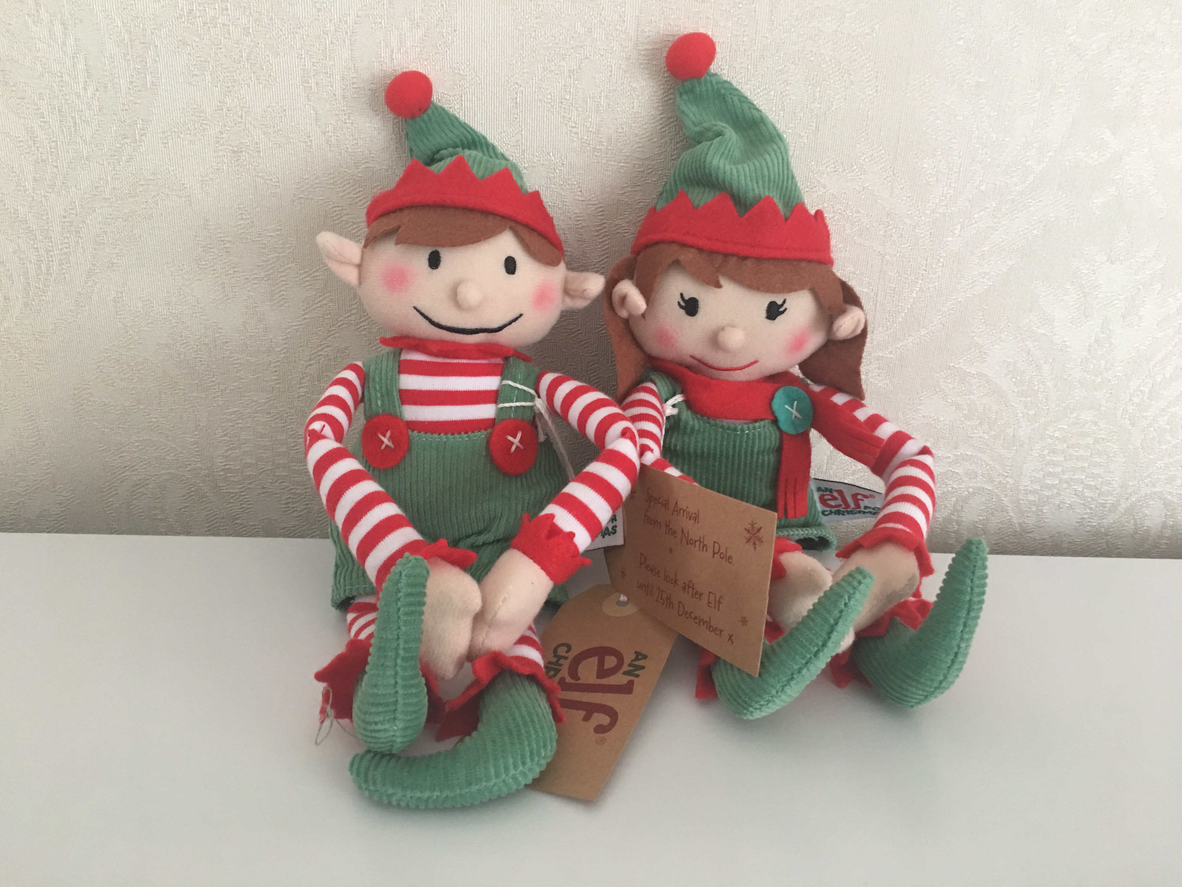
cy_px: 444
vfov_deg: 48.2
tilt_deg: -20.9
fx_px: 990
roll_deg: -2.5
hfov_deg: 61.7
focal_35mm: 29
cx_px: 591
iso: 100
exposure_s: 1/17
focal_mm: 4.15
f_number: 2.2
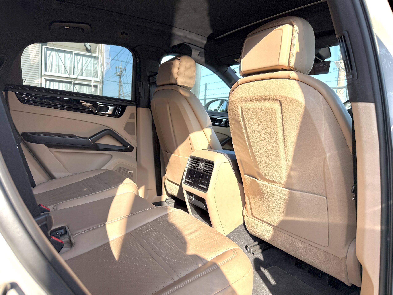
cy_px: 148
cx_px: 196
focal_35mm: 24
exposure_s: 1/1060
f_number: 1.78
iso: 80
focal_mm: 6.76
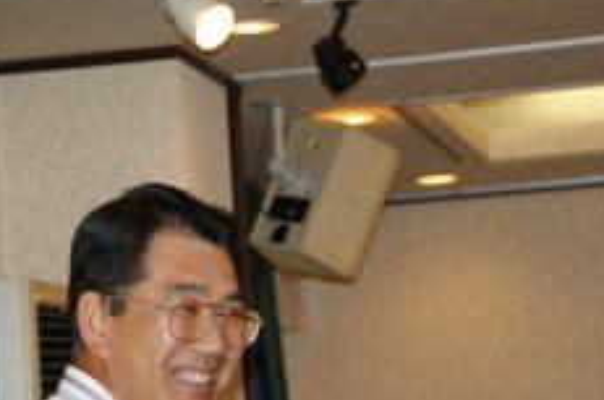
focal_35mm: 182
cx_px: 175
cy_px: 329
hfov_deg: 11.3
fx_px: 3047
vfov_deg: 7.5
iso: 400
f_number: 5.6
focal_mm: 70
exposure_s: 1/100
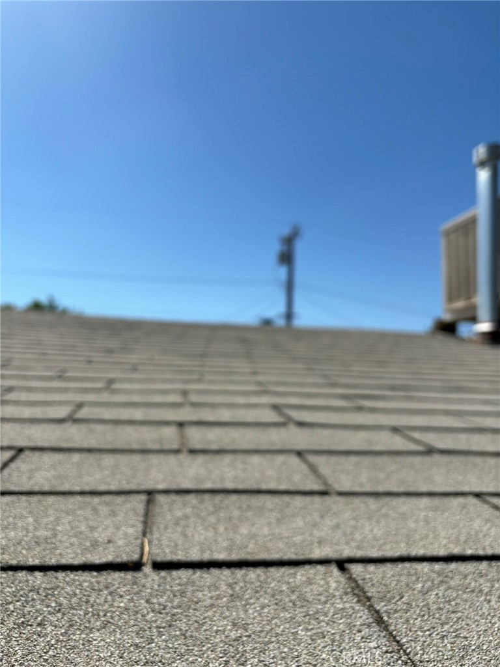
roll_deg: -2.6
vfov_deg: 67.3
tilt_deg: +6.0
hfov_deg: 53.1
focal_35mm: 26
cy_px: 334
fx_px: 501
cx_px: 250
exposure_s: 1/5348
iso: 50
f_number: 1.6
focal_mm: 5.96
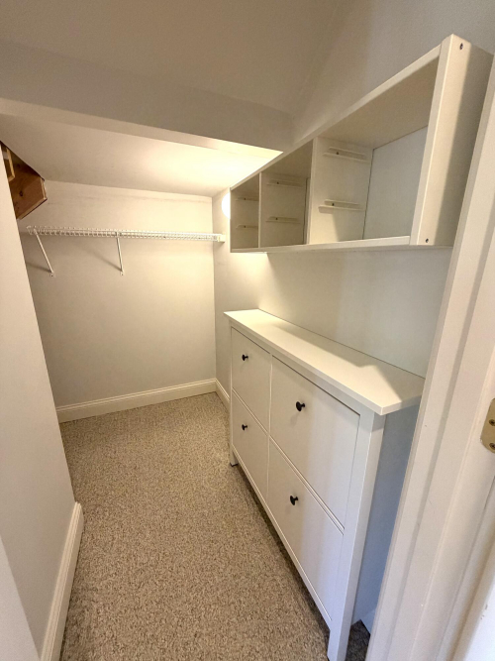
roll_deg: +0.1
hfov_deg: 85.7
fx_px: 267
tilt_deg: -14.6
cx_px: 248
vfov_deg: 102.1
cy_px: 330
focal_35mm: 14
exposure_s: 1/60
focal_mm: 2.22
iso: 320
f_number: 2.2
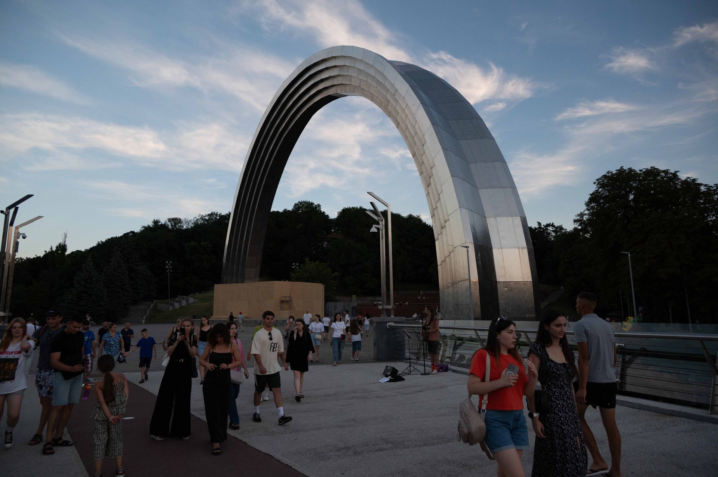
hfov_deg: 73.8
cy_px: 238
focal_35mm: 24
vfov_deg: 53.1
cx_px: 359
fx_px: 478
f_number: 5
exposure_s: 1/2500
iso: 1600
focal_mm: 24
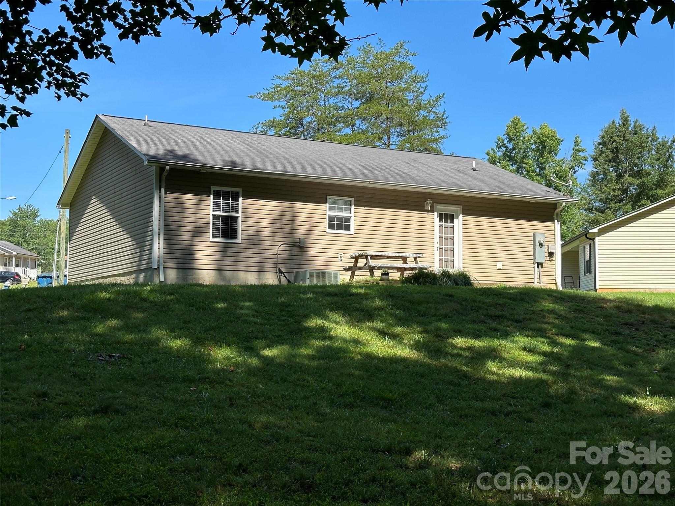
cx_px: 338
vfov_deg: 30.3
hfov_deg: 39.7
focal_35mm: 48
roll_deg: -0.6
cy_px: 253
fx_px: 936
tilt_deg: +5.4
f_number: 1.78
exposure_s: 1/2070
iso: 64
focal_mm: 6.86
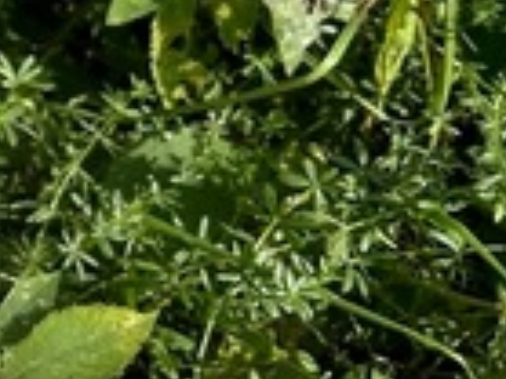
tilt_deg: -39.0
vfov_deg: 9.1
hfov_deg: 10.7
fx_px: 2191
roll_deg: +3.3
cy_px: -452
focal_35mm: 150
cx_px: -815
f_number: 1.5
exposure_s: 1/4630
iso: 50
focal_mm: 5.7
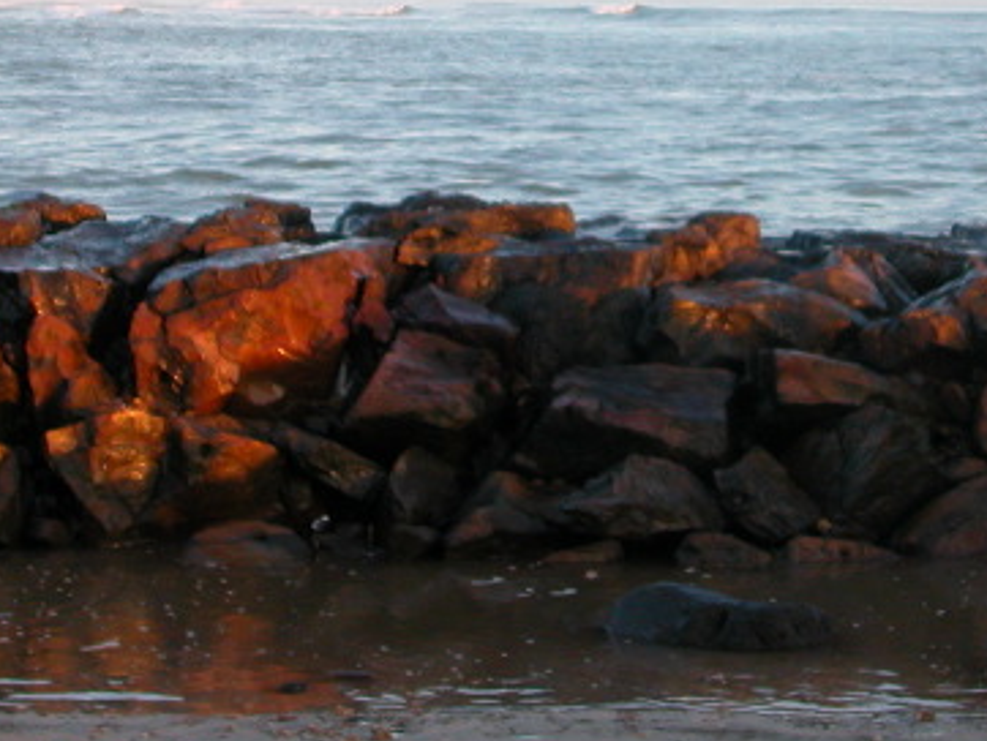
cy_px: 144
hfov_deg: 17.3
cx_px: 690
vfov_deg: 13.1
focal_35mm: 113
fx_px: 3224
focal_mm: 9.7
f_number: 3.5
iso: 100
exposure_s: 1/168
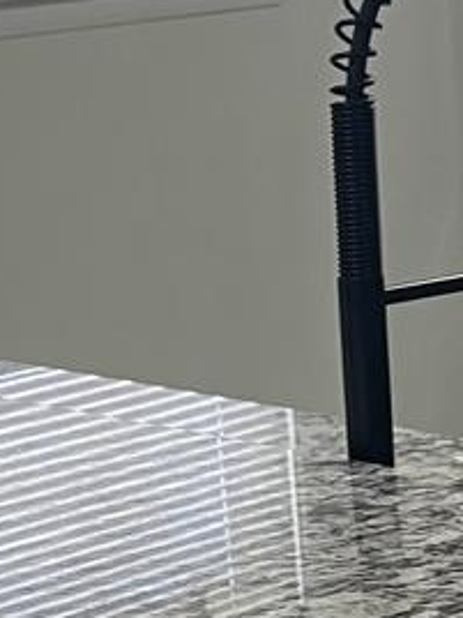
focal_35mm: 149
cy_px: 579
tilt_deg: -17.4
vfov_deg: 13.1
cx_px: 924
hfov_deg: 9.3
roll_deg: +1.2
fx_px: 2657
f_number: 1.6
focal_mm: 5.1
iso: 80
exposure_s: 1/60
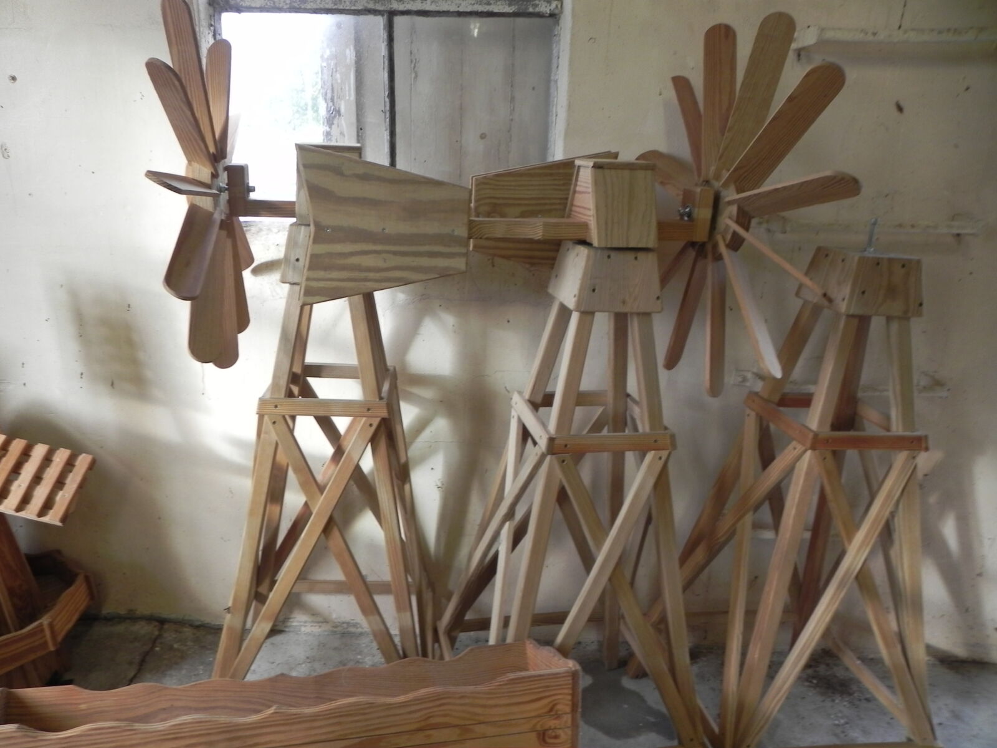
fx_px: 749
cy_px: 374
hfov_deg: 67.3
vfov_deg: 53.1
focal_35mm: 26
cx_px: 498
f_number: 2.8
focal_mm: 4.6
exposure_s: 1/31.1
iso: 160
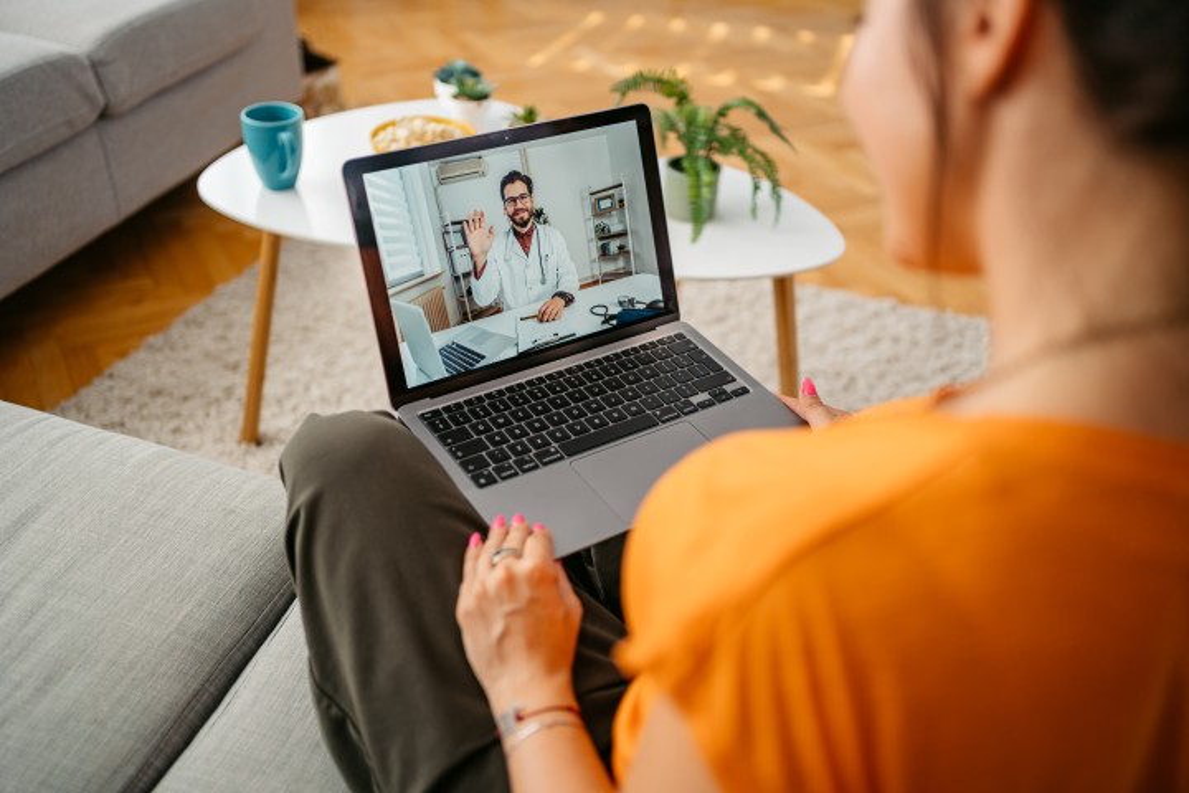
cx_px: 594
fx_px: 1156
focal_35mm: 35
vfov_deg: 37.9
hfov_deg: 54.4
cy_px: 396
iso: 100
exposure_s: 1/500
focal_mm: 35
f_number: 1.8
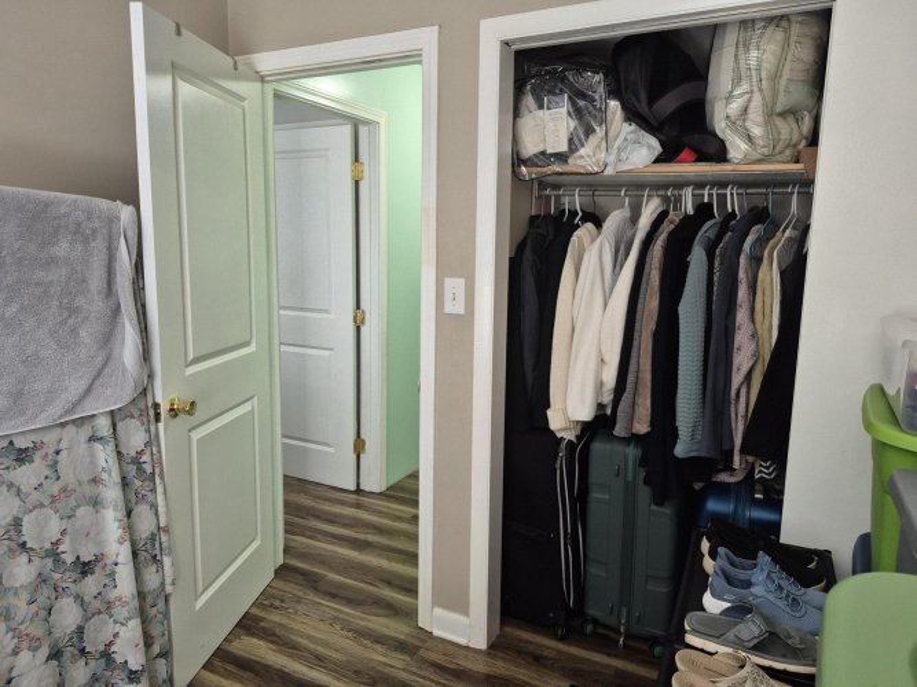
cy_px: 344
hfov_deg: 73.9
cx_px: 458
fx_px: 609
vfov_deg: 58.9
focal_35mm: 23
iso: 400
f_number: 1.8
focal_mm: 5.4
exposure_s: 1/120
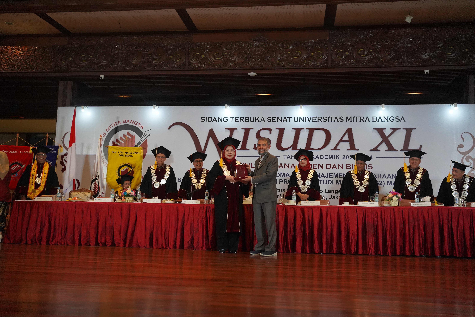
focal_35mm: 35
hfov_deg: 54.4
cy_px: 158
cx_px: 238
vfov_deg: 37.9
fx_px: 462
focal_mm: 35
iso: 6400
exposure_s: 1/160
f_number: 4
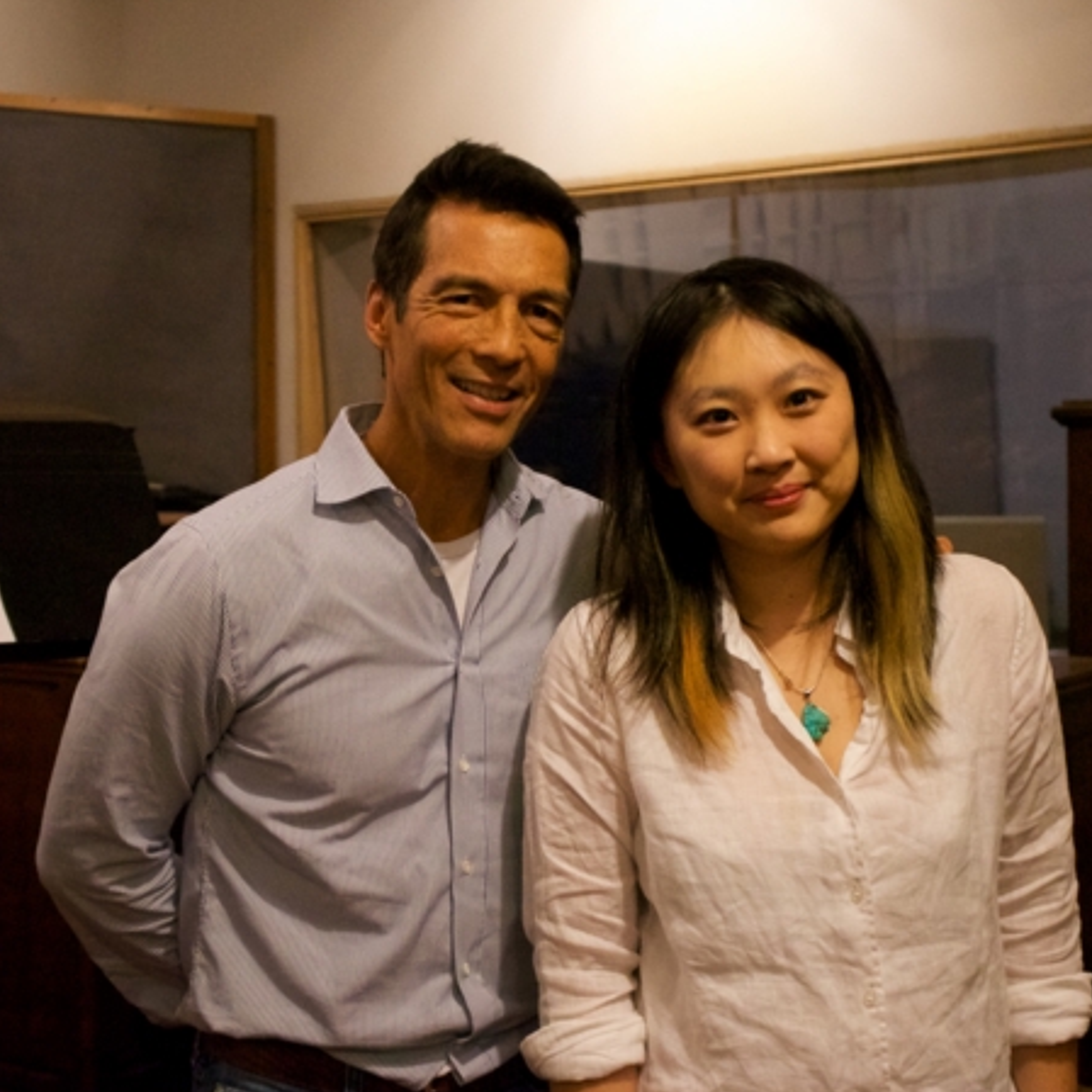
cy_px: 505
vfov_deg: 30.5
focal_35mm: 56
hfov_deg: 30.6
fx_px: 1999
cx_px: 567
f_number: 4
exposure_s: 1/160
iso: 6400
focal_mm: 37
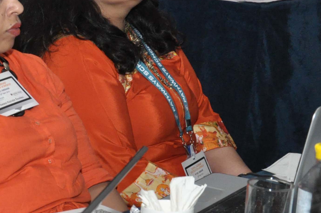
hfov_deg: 14.0
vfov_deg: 9.8
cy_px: 128
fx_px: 1247
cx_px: -116
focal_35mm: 140
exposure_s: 1/125
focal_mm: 30
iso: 1250
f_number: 5.6
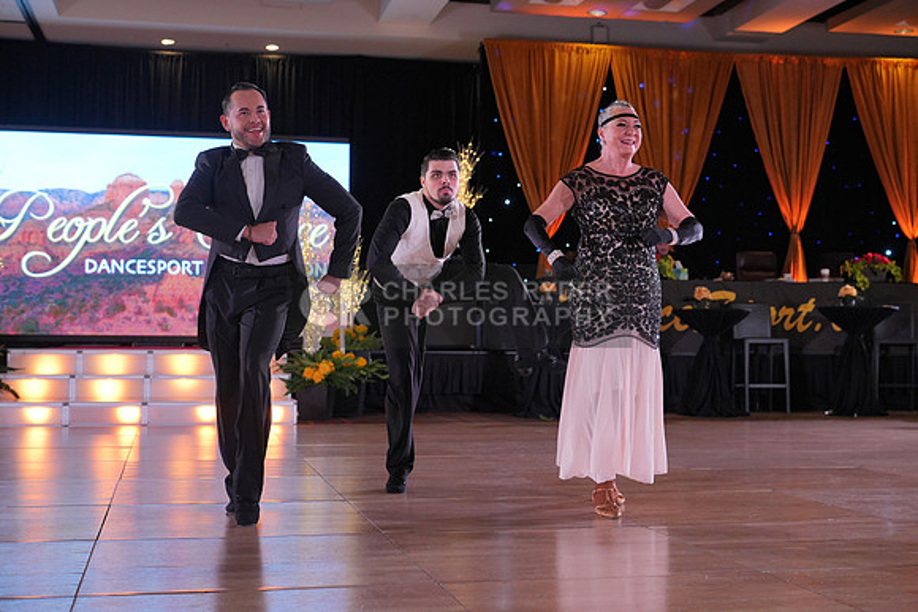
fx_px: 1275
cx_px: 459
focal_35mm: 50
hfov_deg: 39.6
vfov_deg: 27.0
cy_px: 306
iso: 1250
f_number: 4
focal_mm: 50
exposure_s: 1/400
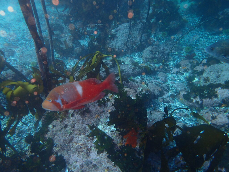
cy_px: 86
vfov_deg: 54.9
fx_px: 165
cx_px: 114
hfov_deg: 69.4
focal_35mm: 25
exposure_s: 1/125
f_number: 2.8
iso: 100
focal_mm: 4.5
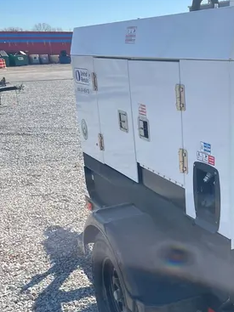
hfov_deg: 27.1
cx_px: 206
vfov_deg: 36.2
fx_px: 469
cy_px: 222
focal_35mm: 52
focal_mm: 4.2
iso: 32
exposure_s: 1/2257
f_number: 1.6
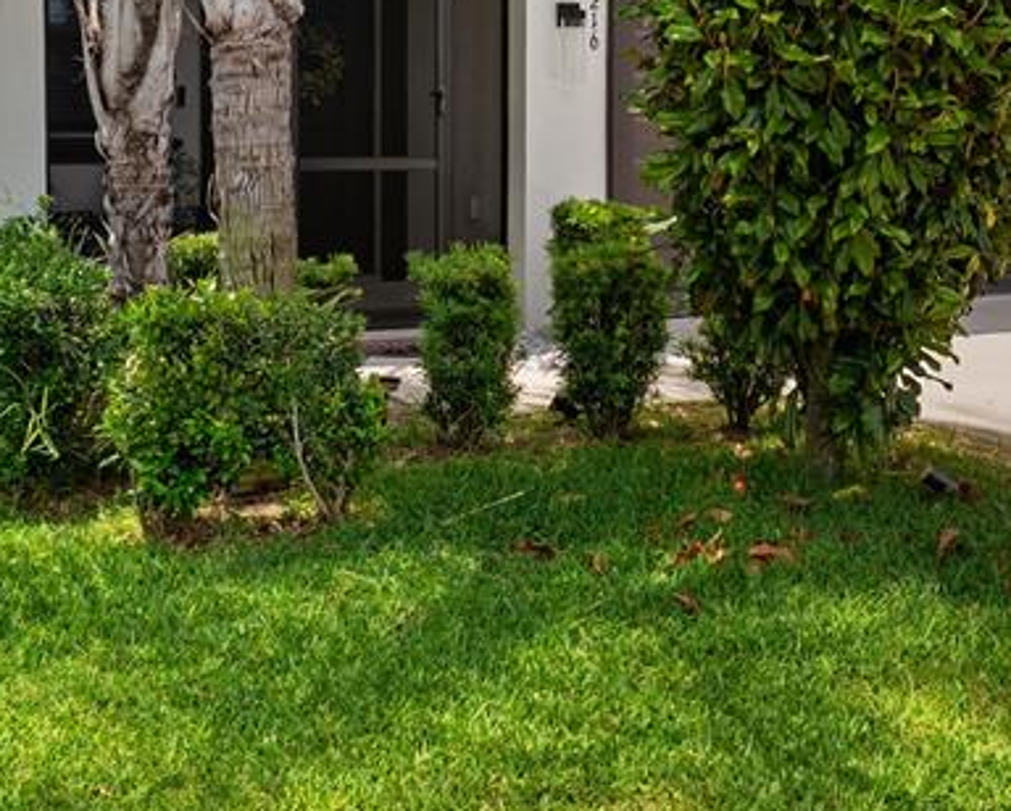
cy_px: 125
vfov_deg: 29.4
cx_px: 619
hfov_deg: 37.1
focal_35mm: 50
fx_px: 1498
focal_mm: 20
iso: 100
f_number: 8
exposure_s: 1/40
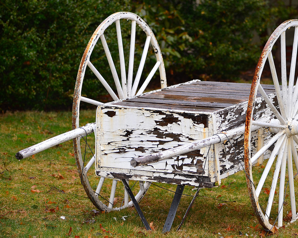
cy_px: 118
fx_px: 1296
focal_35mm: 147
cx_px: 174
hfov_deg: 13.1
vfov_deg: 10.5
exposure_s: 1/30
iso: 360
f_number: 4.5
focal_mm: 86
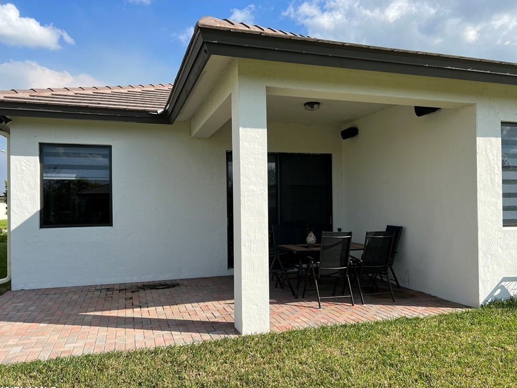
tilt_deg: +1.3
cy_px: 199
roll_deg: +0.8
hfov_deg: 65.3
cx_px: 260
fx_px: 403
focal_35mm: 27
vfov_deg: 51.4
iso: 50
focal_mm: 5.7
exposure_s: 1/3257
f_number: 1.5
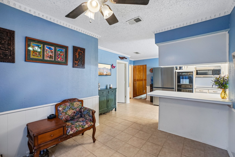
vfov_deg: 77.3
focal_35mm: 15
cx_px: 118
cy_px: 78
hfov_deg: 100.4
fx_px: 98
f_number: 8
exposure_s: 1/4
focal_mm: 10
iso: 400
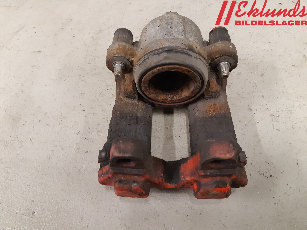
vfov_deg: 53.1
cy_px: 115
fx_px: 231
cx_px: 154
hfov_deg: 67.3
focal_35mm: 26
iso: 200
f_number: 1.7
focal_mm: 3.93
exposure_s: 1/33
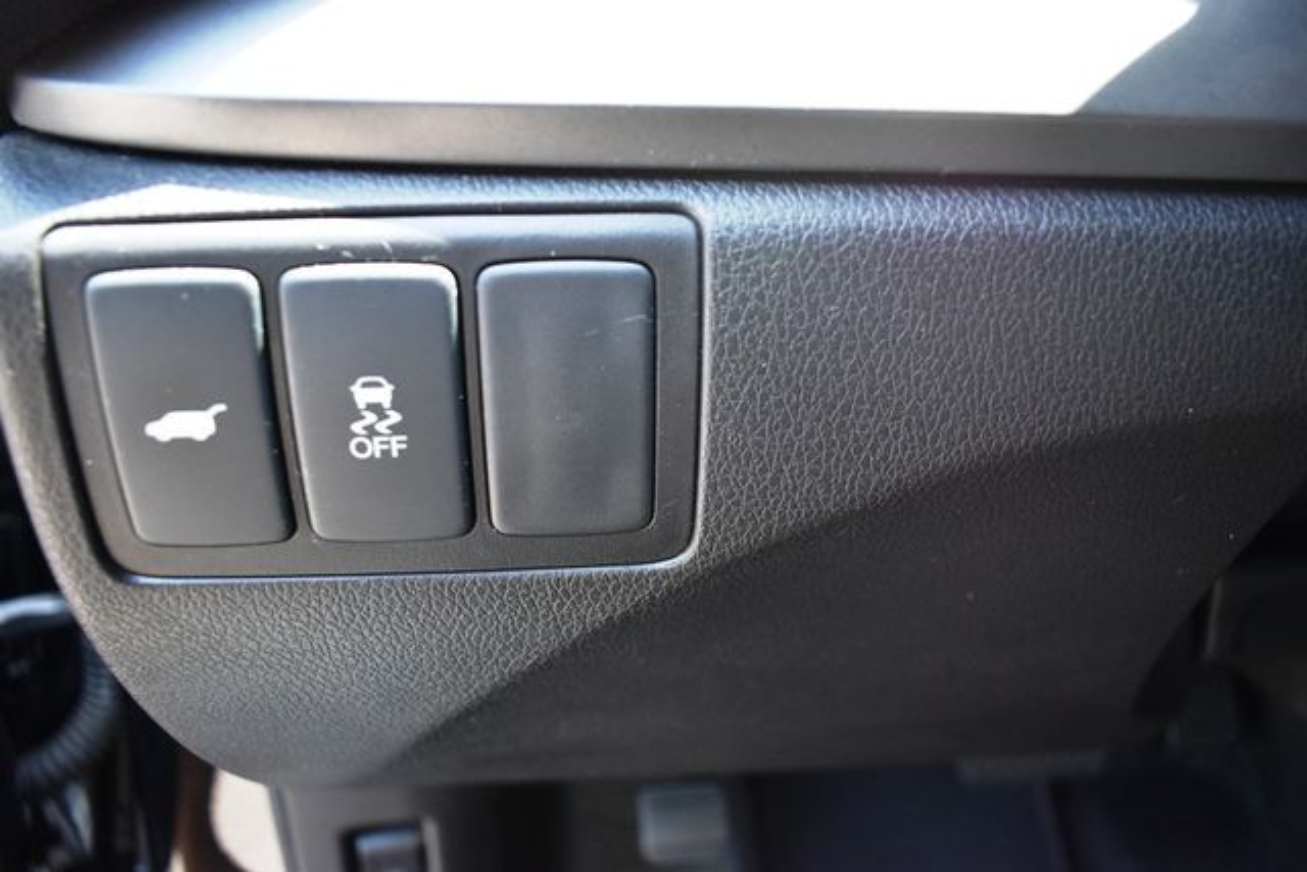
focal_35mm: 27
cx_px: 654
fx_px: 980
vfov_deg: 48.0
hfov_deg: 67.4
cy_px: 436
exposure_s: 1/160
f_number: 3.5
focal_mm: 18
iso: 800
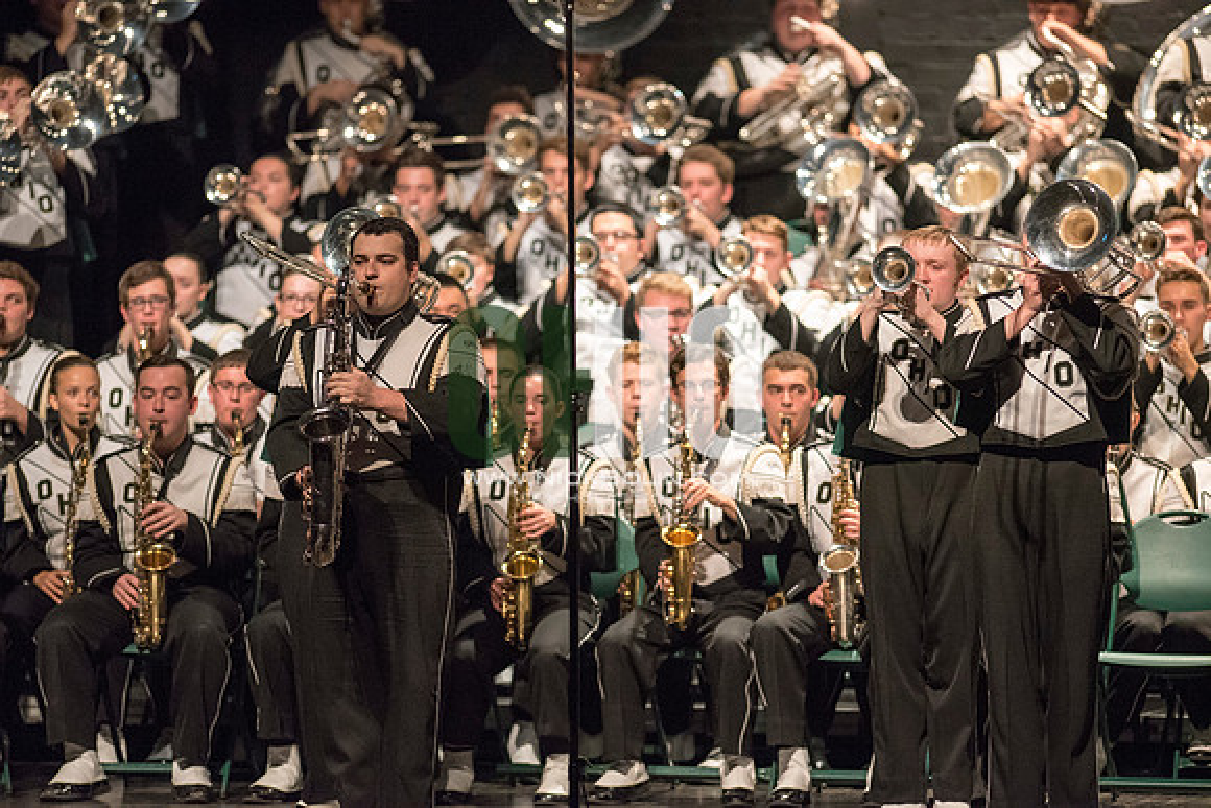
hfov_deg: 6.9
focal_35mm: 300
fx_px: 10094
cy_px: 404
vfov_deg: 4.6
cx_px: 606
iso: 4000
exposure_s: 1/500
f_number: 2.8
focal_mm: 300
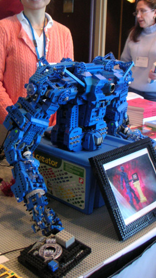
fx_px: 361
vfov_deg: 41.9
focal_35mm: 49
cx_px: 41
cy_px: 111
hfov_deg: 24.2
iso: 100
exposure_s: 1/10
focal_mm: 5.7
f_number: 2.8
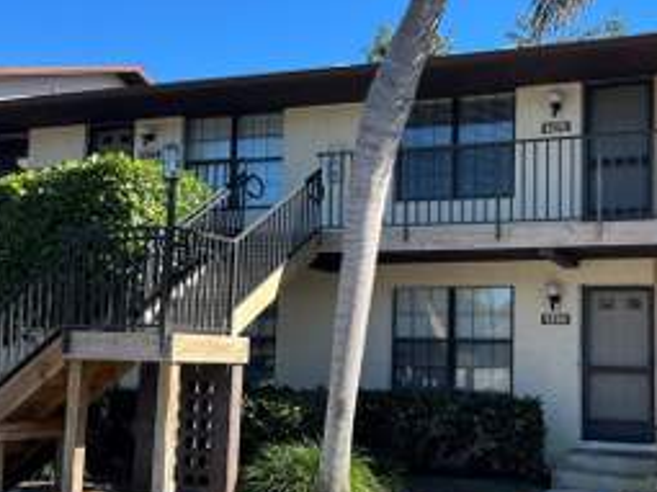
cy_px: 252
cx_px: 433
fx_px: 930
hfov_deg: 38.5
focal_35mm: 49
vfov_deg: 29.7
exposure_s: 1/1669
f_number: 1.5
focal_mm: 5.7
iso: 50
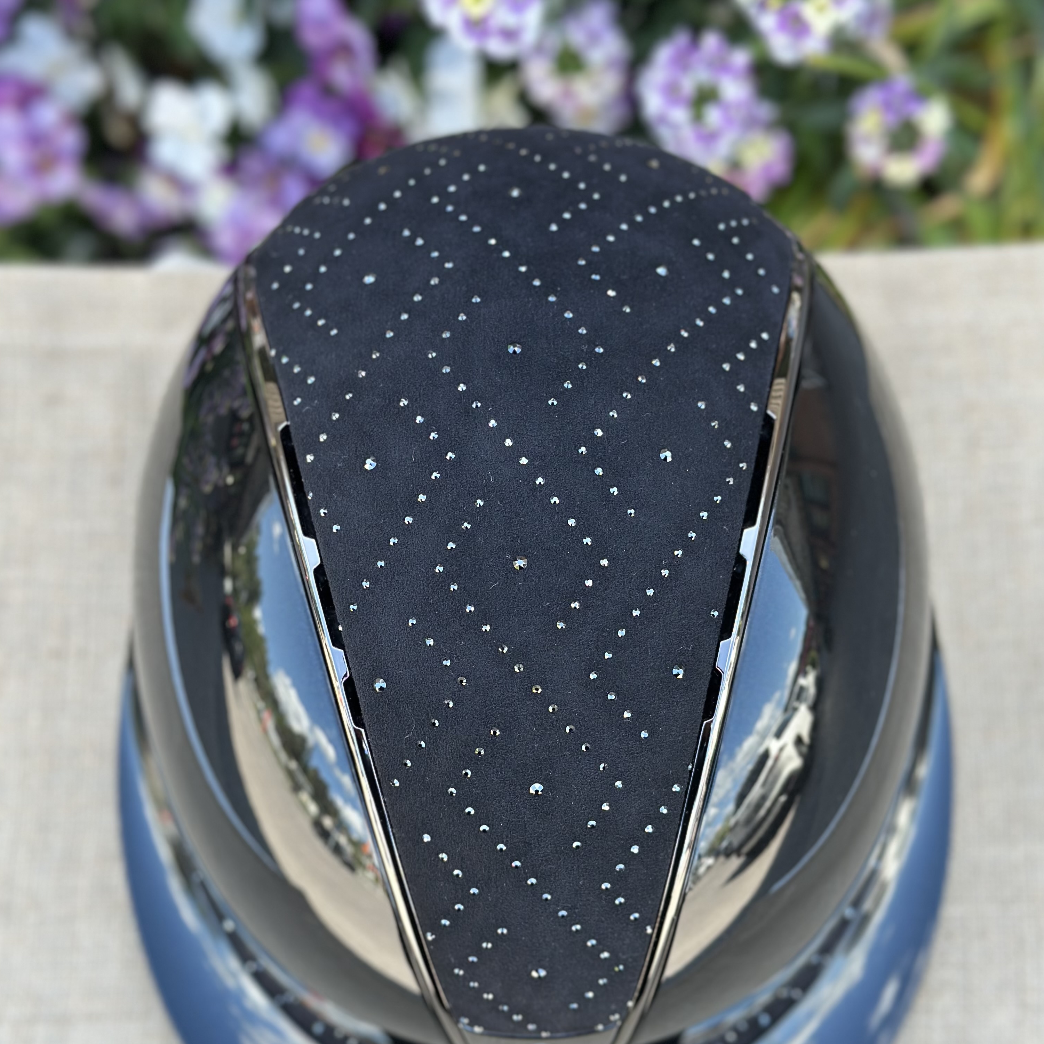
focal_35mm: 57
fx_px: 1945
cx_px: 525
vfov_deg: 30.0
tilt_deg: -74.0
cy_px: 590
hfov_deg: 30.0
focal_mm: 6.86
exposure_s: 1/289
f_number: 1.78
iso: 80
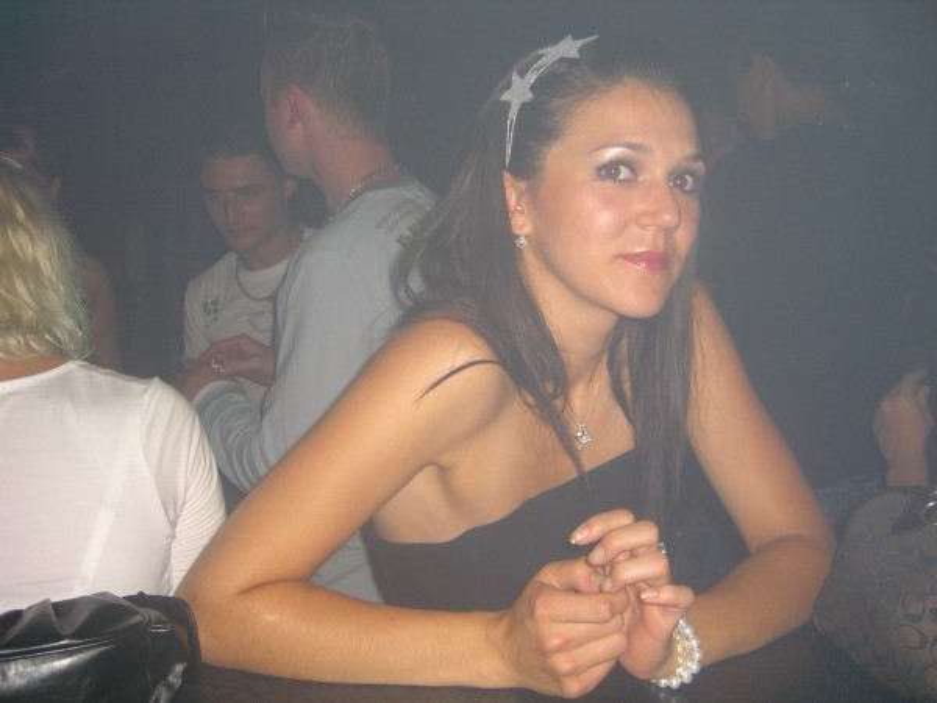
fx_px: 1029
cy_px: 352
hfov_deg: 49.0
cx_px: 468
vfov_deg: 37.7
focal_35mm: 38
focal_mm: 7.9
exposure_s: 1/60
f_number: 2.8
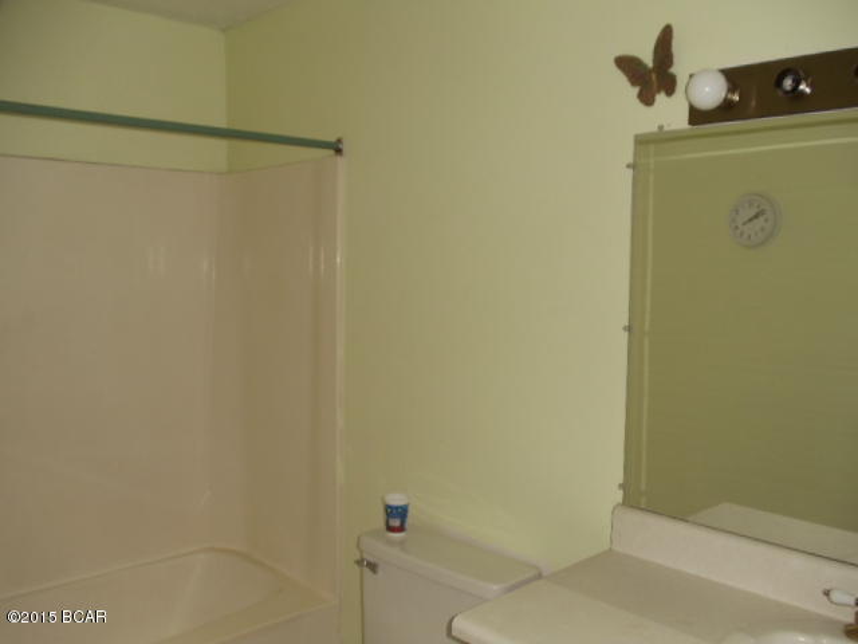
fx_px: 1091
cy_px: 322
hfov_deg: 42.9
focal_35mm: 44
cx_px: 429
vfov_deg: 32.9
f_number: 3.5
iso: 80
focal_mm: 6
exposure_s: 1/30
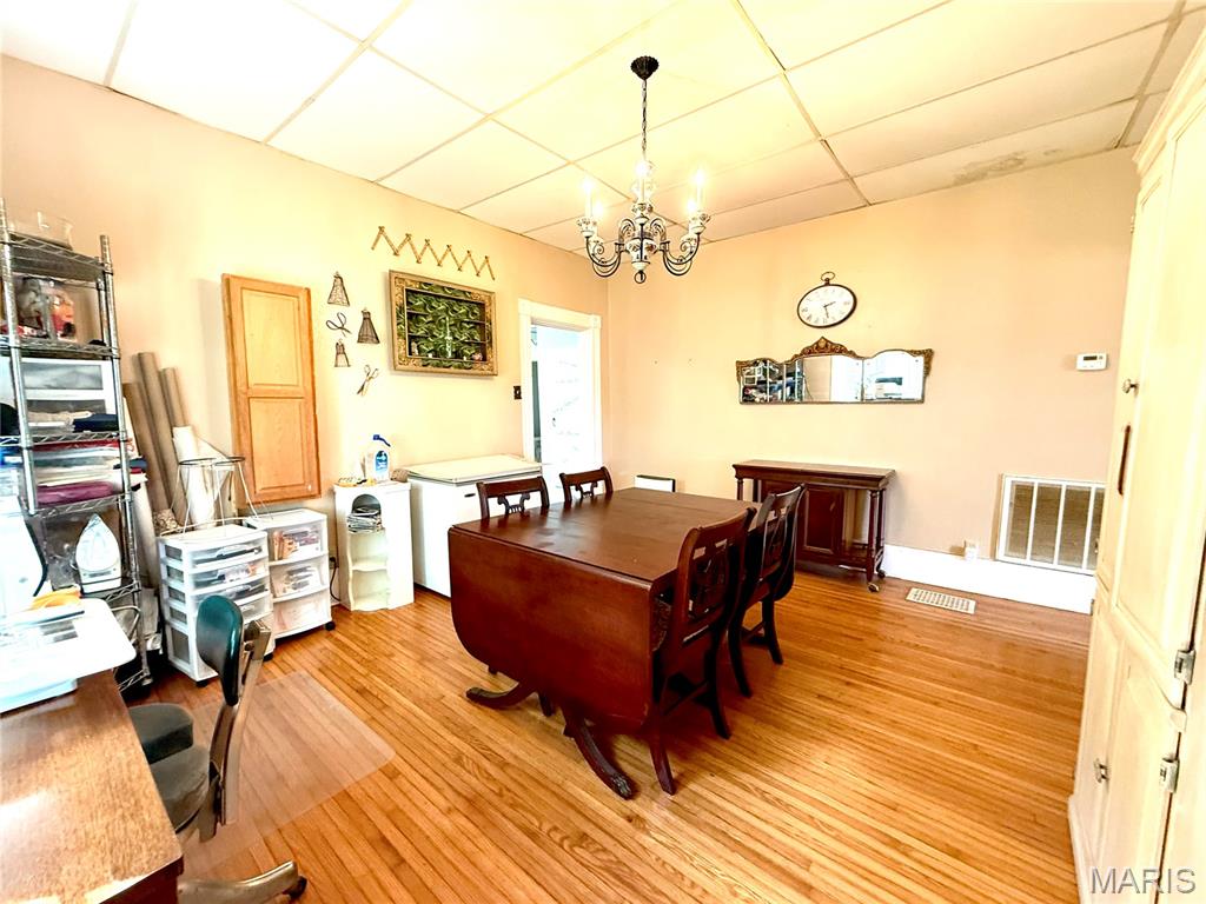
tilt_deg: -6.3
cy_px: 452
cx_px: 603
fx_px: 488
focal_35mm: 14
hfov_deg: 102.1
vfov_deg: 85.7
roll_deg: +0.0
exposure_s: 1/64
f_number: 2.2
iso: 320
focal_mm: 2.22
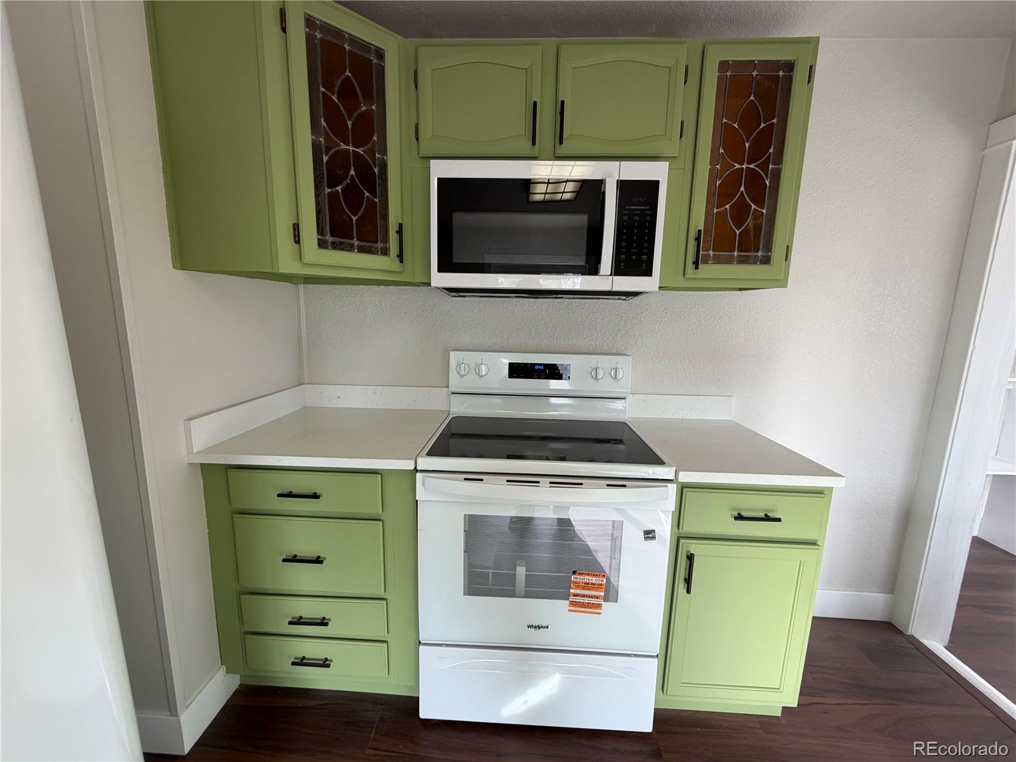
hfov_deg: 102.1
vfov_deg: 85.7
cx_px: 508
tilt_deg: -9.2
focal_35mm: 14
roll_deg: -1.0
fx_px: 411
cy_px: 381
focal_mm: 2.22
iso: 125
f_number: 2.2
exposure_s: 1/120
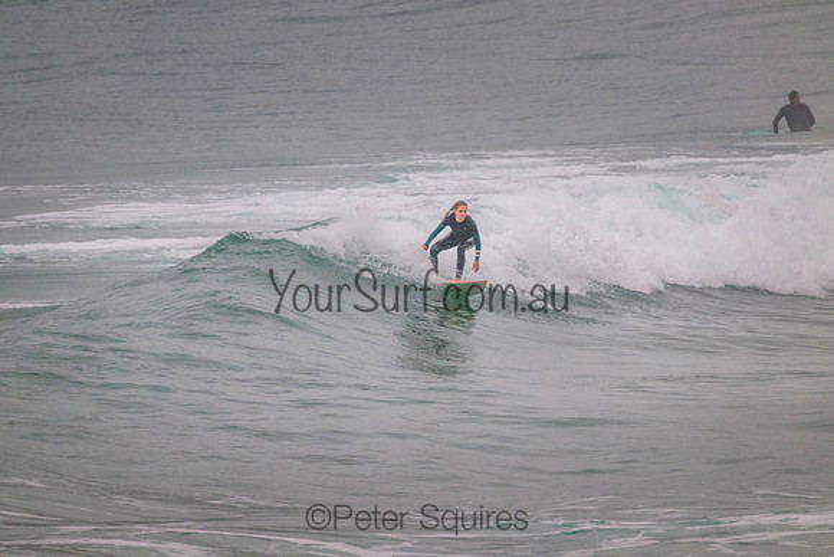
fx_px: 18537
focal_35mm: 800
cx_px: 417
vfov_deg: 1.7
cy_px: 278
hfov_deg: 2.6
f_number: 11
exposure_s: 1/1250
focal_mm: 800
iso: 3600
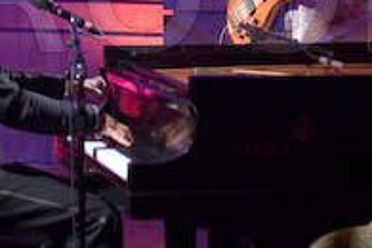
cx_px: 135
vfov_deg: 6.4
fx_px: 2221
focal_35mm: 215
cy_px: 29
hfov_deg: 9.6
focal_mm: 70
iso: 800
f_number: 2.8
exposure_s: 1/50
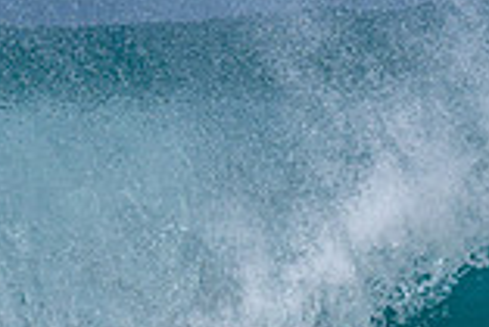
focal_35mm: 4053
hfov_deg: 0.5
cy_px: 429
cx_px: 266
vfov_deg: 0.3
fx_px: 55103
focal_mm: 800
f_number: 6.3
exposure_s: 1/2000
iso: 200
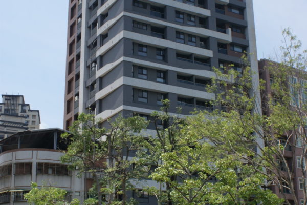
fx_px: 333
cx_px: 154
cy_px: 102
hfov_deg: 49.6
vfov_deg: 34.2
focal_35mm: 39
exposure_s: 1/100
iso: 100
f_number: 13
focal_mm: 26
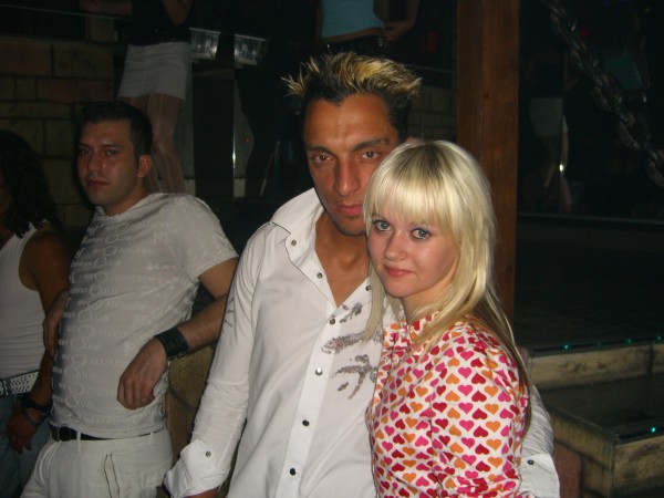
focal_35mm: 38
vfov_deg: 37.7
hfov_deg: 49.0
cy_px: 249
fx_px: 729
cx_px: 332
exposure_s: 1/60
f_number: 2.8
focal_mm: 7.9
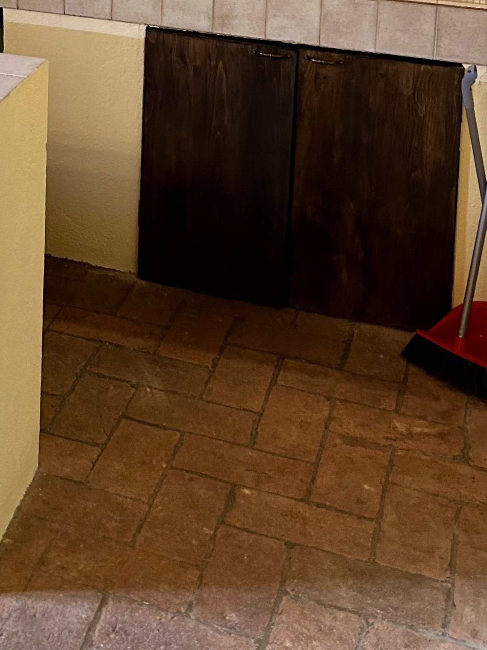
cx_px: -53
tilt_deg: -6.1
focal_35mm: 69
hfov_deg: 20.3
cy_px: -178
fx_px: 1294
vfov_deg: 24.8
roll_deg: -1.2
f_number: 1.5
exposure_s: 1/50
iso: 125
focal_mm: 5.7
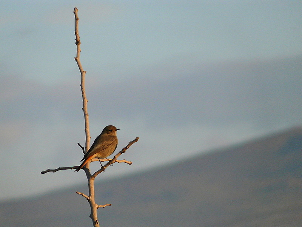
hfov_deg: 4.7
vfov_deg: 3.5
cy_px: 114
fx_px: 3666
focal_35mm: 420
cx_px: 151
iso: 100
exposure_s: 1/640
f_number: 3.7
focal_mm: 88.8
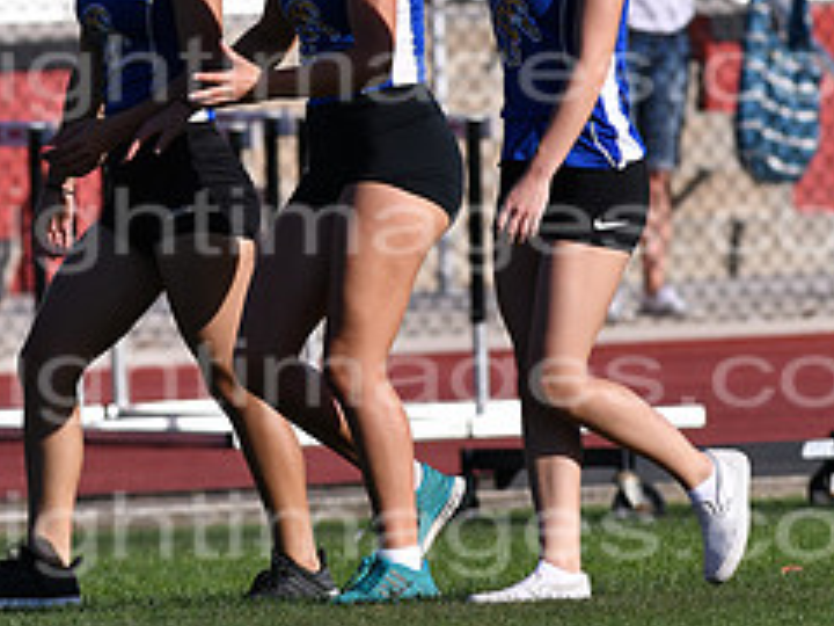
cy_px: 2
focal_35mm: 1046
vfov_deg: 1.4
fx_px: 25201
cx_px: 170
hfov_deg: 1.9
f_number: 5.6
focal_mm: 300
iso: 320
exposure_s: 1/4000
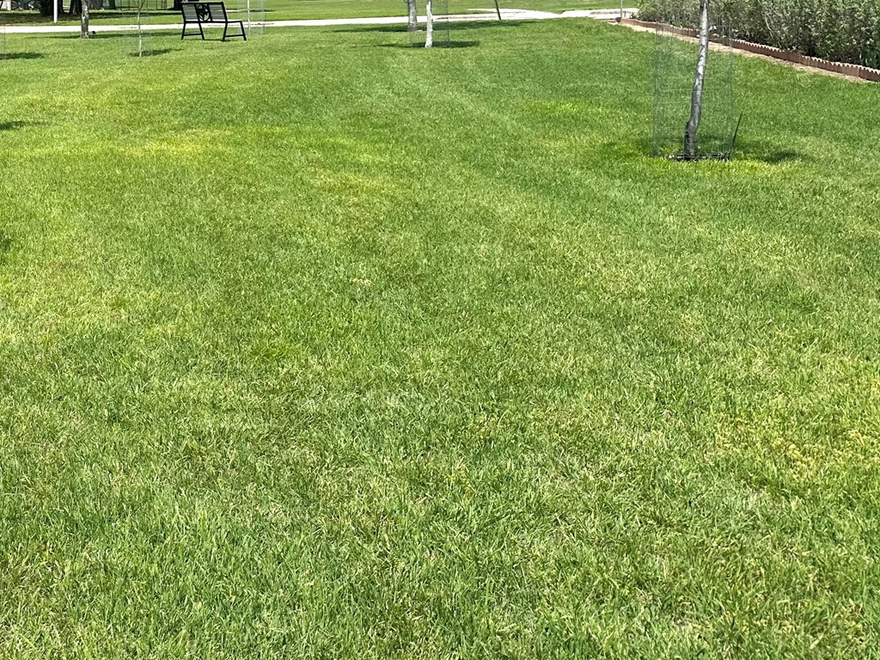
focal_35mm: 48
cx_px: 26
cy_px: 60
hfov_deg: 36.2
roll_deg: +1.4
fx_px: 1220
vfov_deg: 29.0
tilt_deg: -3.4
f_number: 1.78
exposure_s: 1/4545
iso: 80
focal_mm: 6.86
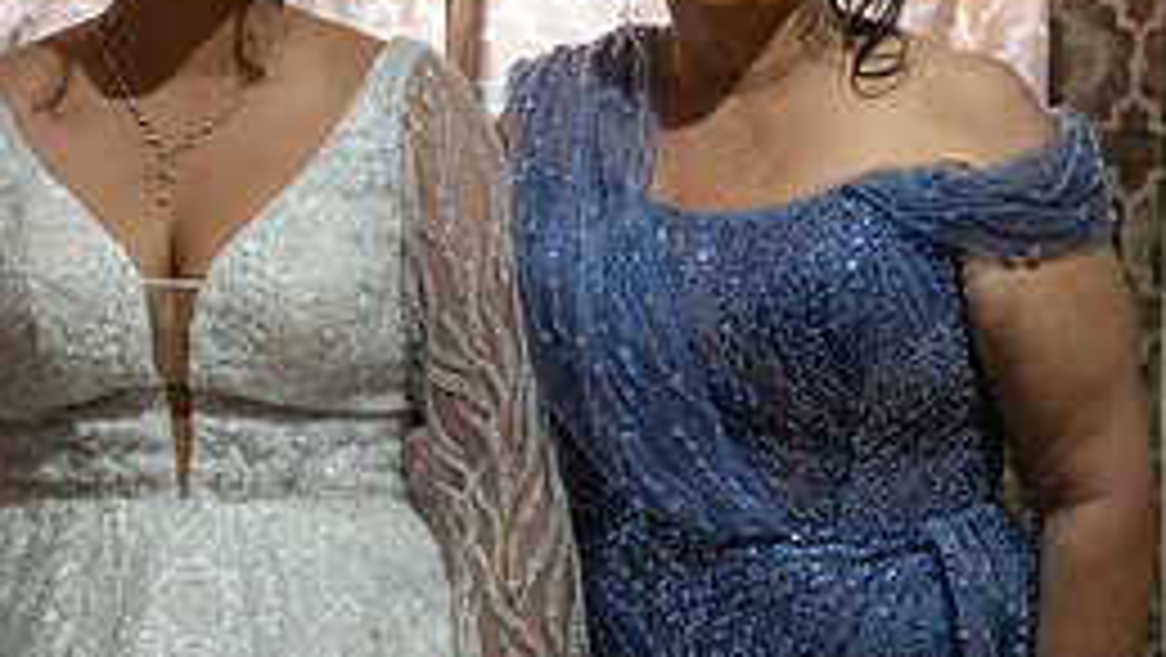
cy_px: 335
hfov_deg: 25.4
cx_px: 221
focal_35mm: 82
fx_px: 2537
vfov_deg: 14.8
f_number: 3.5
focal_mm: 35
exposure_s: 1/125
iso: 1600
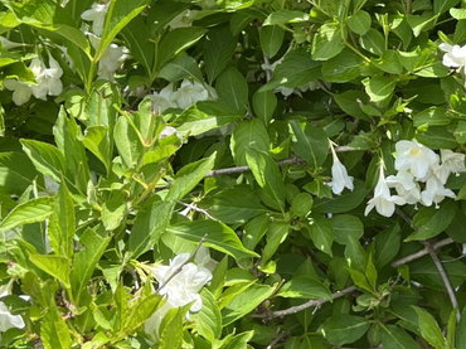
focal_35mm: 72
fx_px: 969
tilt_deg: -6.5
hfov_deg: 26.6
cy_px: 103
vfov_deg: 20.3
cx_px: 363
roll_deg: +1.9
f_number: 1.5
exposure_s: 1/1159
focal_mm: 5.7
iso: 50
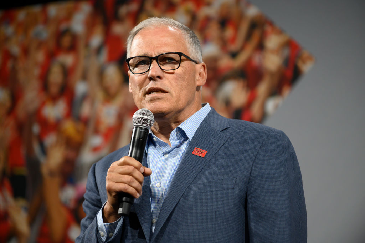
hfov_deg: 10.3
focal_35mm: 200
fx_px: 2026
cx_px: 182
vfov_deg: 6.9
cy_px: 122
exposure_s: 1/500
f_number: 2.8
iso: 800
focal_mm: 200
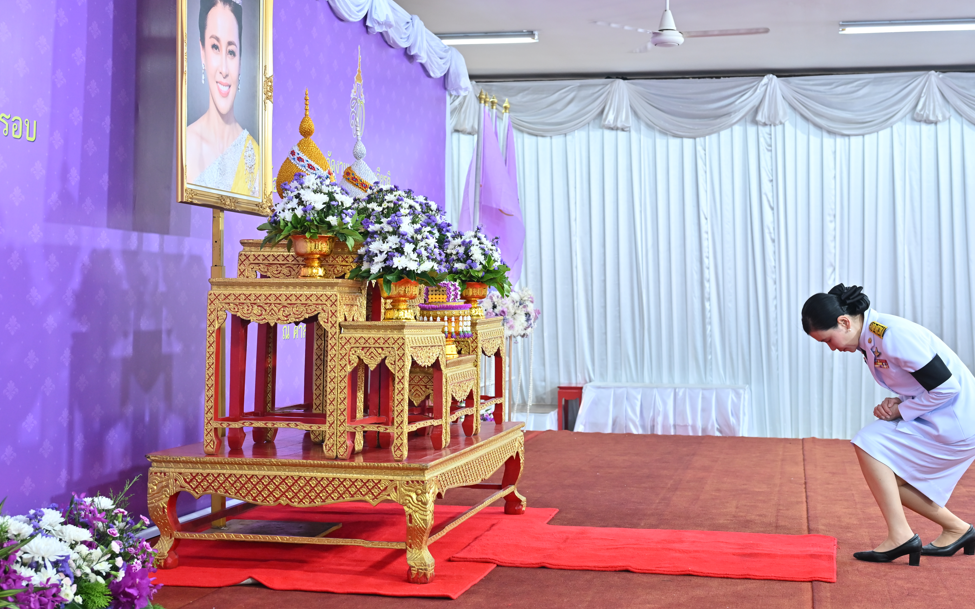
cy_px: 261
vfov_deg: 25.3
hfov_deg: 39.5
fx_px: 1355
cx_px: 537
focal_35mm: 51
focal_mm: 44
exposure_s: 1/200
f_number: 4
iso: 1000
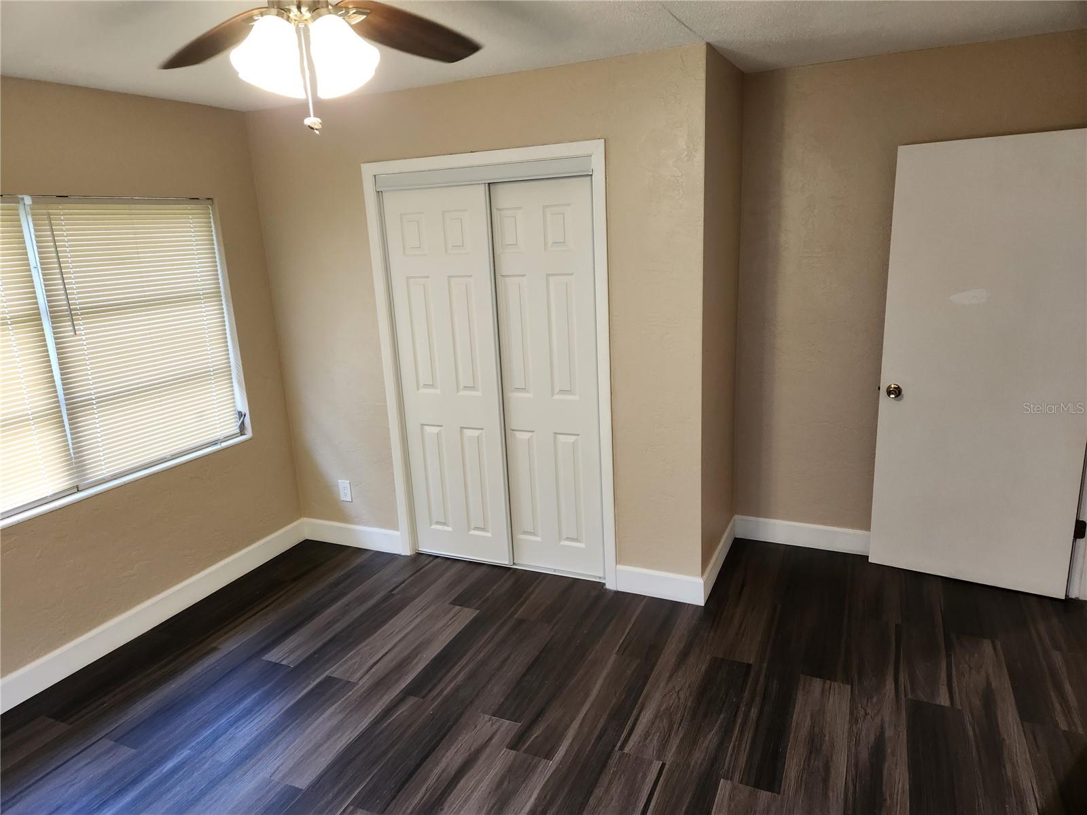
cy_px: 408
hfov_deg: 73.9
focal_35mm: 23
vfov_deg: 58.9
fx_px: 722
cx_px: 544
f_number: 1.8
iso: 200
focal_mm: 5.4
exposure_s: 1/120
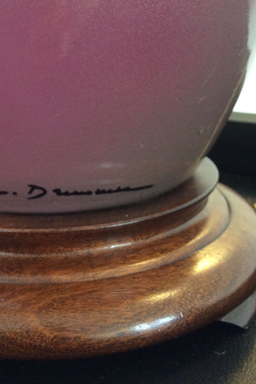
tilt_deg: -9.2
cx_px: 83
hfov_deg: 26.8
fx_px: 533
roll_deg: +1.2
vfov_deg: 38.6
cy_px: 97
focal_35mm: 50
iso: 125
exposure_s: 1/25
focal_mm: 3.3
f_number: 2.4
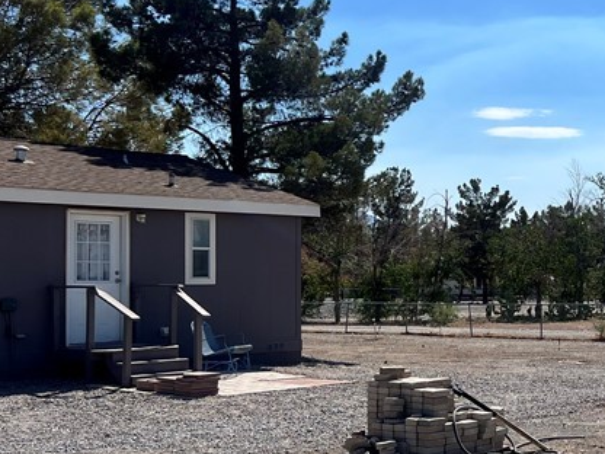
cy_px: 252
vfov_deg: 22.9
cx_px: 627
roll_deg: +0.2
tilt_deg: +1.8
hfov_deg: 28.1
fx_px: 1119
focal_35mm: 64
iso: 50
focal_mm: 5.7
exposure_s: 1/9434
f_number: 1.5
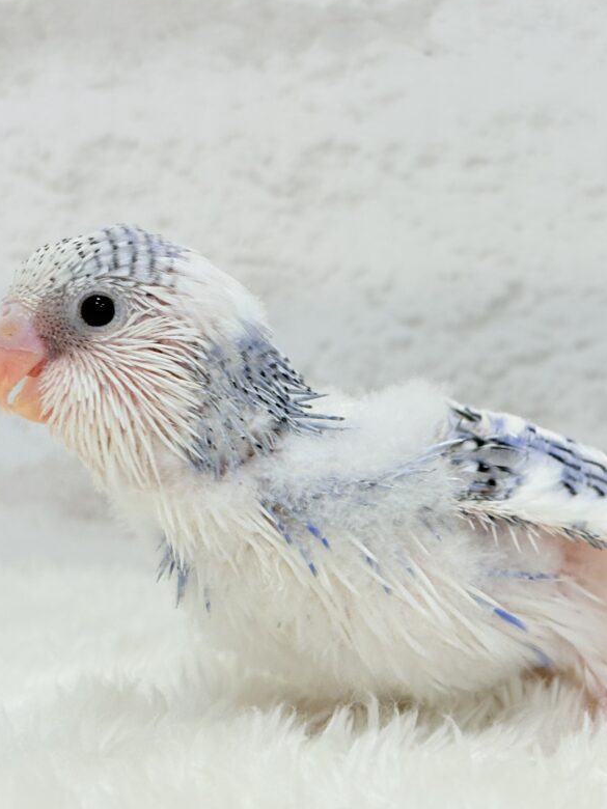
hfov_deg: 18.4
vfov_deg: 24.4
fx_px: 1870
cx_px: 418
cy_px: 454
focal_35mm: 80
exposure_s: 1/100
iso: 50
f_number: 1.6
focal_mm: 5.96
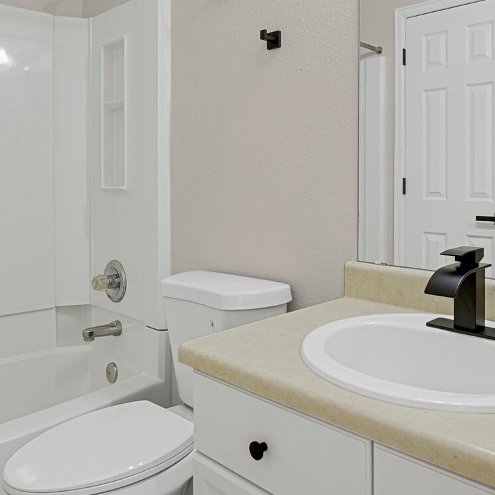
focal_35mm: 31
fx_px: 502
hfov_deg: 52.5
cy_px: 177
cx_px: 271
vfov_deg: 51.8
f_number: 8
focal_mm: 17
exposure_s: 2
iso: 250
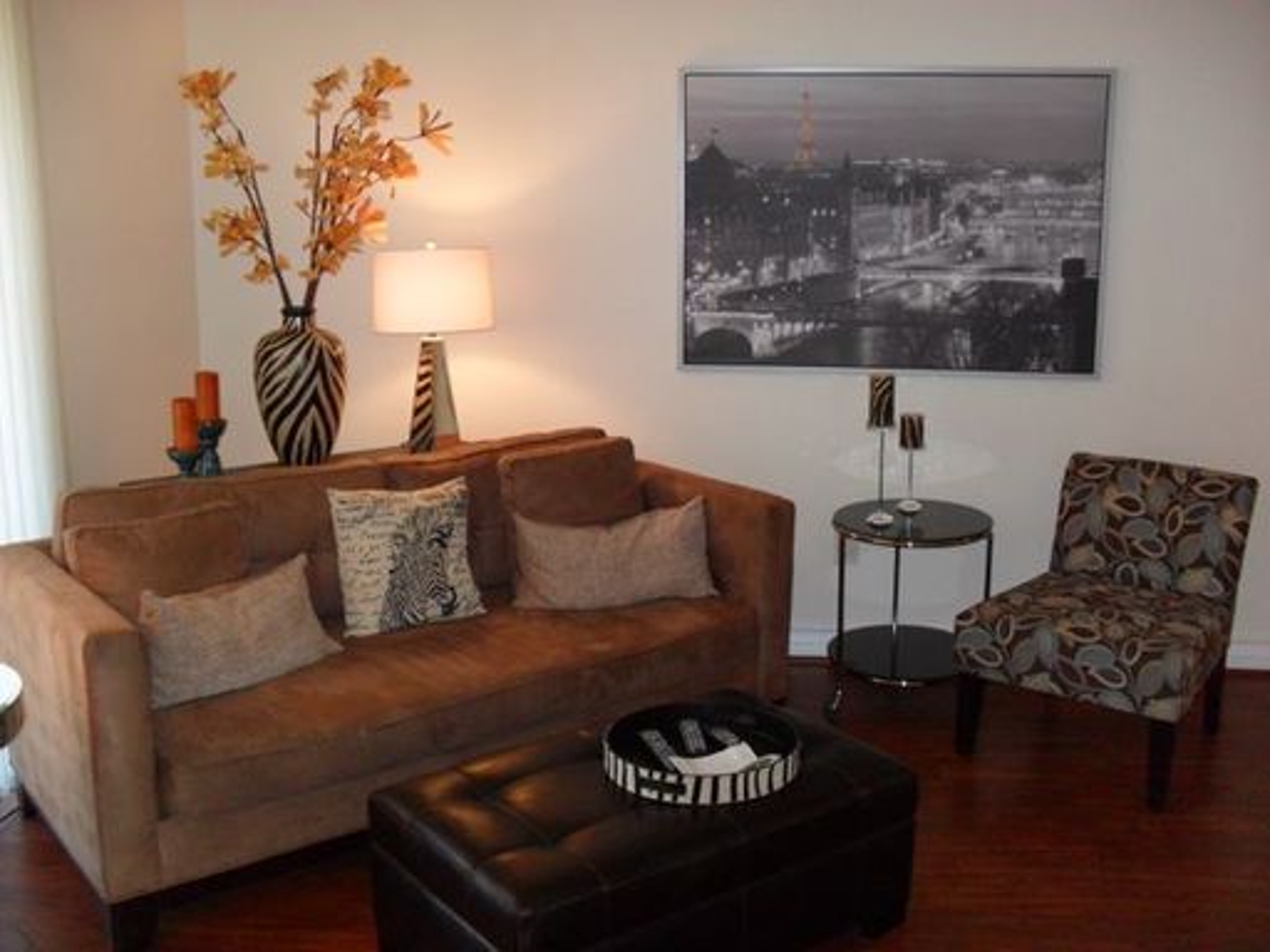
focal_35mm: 35
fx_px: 1284
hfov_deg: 52.6
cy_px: 476
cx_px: 635
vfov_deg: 40.7
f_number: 3
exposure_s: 1/45
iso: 200
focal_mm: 6.3
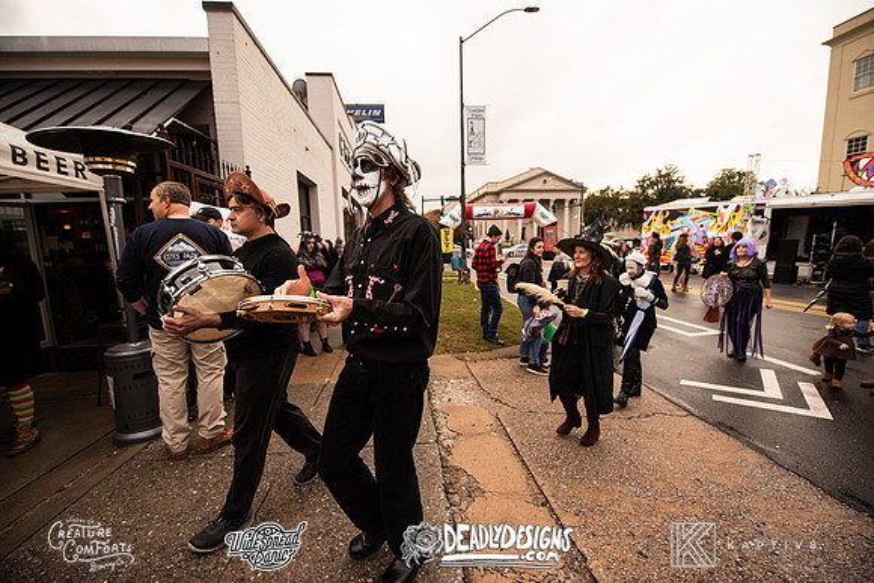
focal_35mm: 14
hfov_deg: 104.2
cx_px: 437
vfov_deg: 81.2
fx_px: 340
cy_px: 292
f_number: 3.5
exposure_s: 1/500
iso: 400
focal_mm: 14
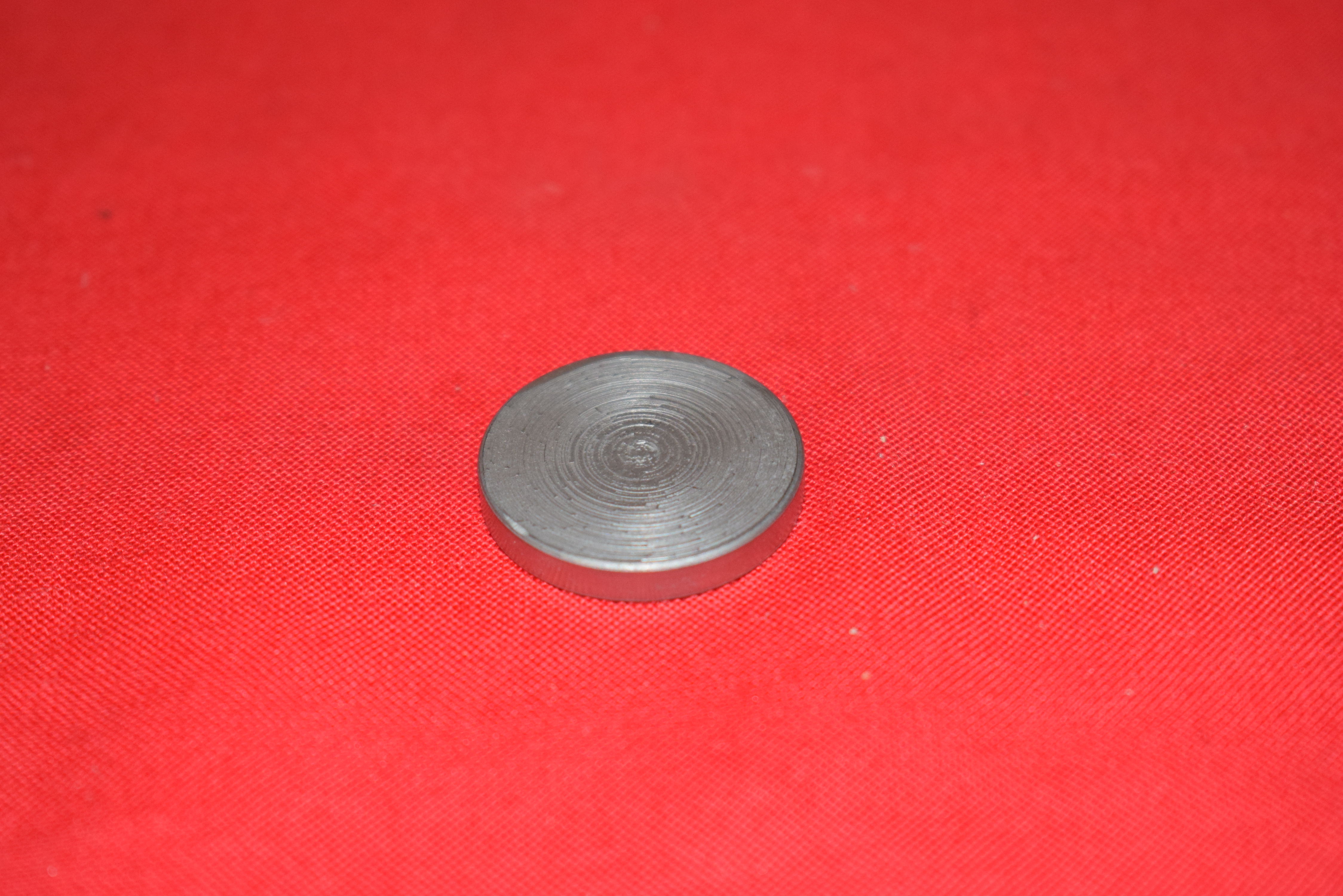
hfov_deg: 24.6
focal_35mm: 82
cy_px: 448
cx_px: 672
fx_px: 3078
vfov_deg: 16.6
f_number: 5.6
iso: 1250
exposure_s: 1/200
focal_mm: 55
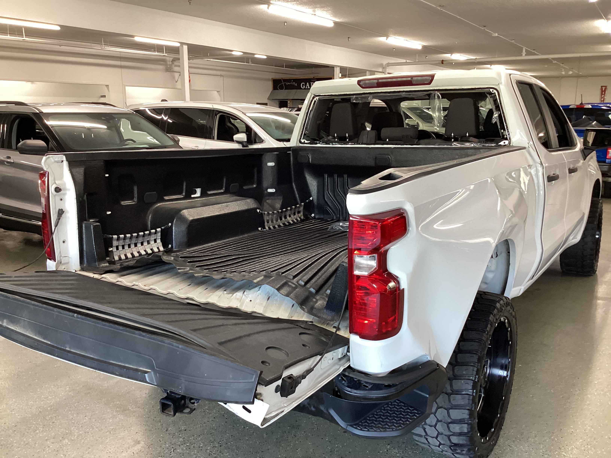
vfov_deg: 45.4
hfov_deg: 58.4
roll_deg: -0.9
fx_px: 547
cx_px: 306
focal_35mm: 31
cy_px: 229
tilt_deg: -13.2
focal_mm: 3.3
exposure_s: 1/50
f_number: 2.4
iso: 160
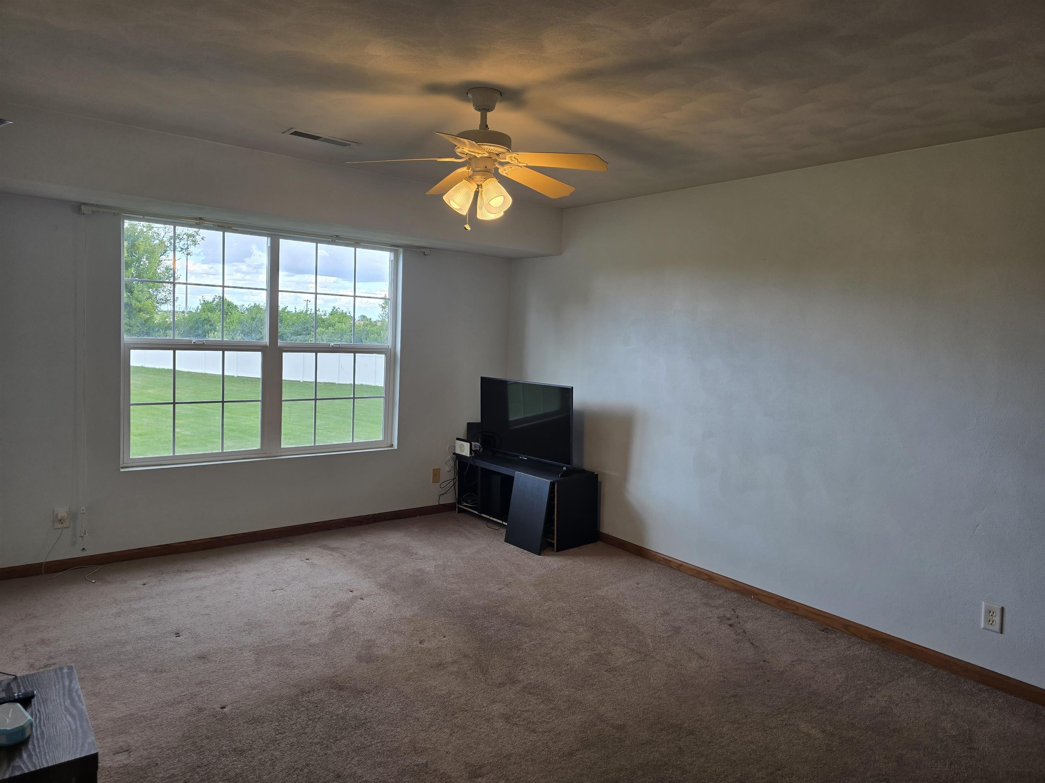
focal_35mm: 23
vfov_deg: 58.9
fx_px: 694
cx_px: 522
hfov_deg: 73.9
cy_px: 392
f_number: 1.7
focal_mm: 6.3
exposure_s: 1/120
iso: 64
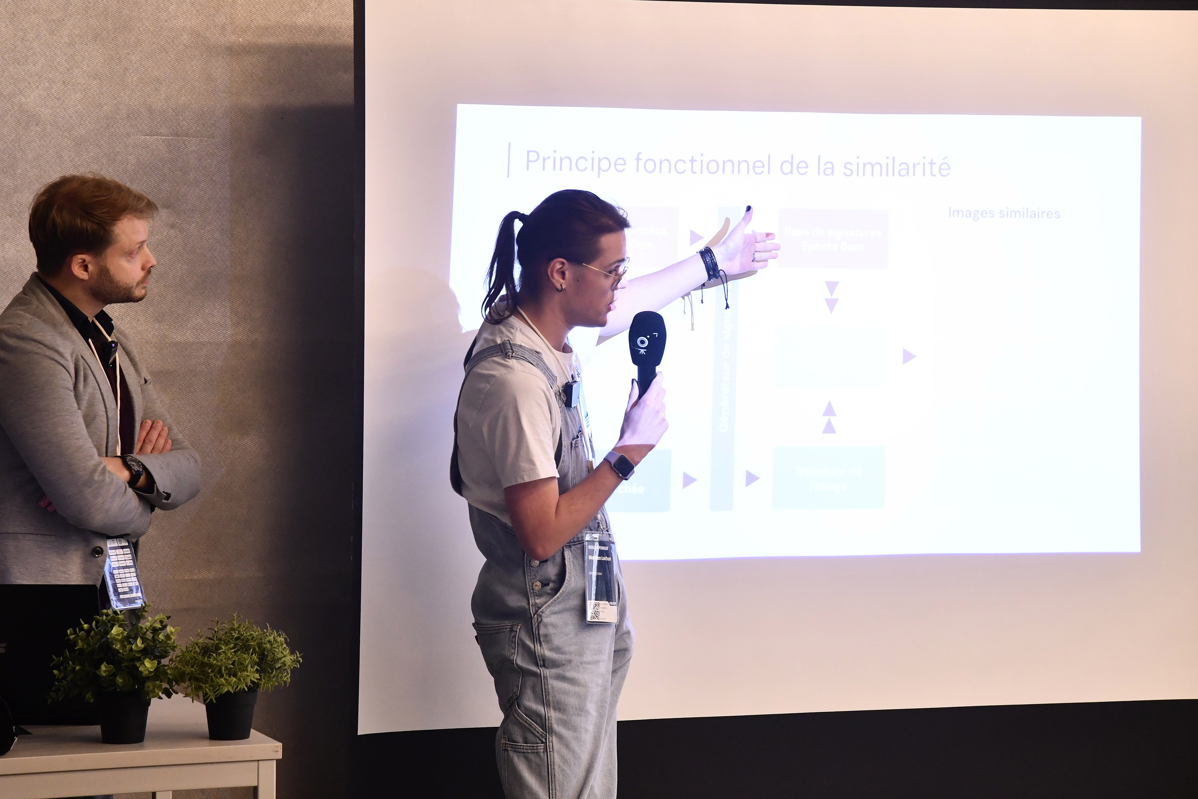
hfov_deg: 20.9
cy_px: 400
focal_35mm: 98
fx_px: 3244
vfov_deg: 14.0
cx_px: 599
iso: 1600
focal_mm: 65
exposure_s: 1/60
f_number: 5.6
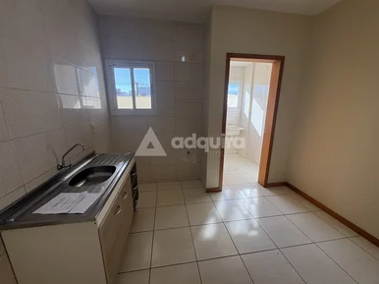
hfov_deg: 102.1
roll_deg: -0.4
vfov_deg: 85.6
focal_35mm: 14
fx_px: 153
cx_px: 190
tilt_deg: -13.7
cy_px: 142
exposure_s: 1/244
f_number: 2.2
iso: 64
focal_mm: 2.22
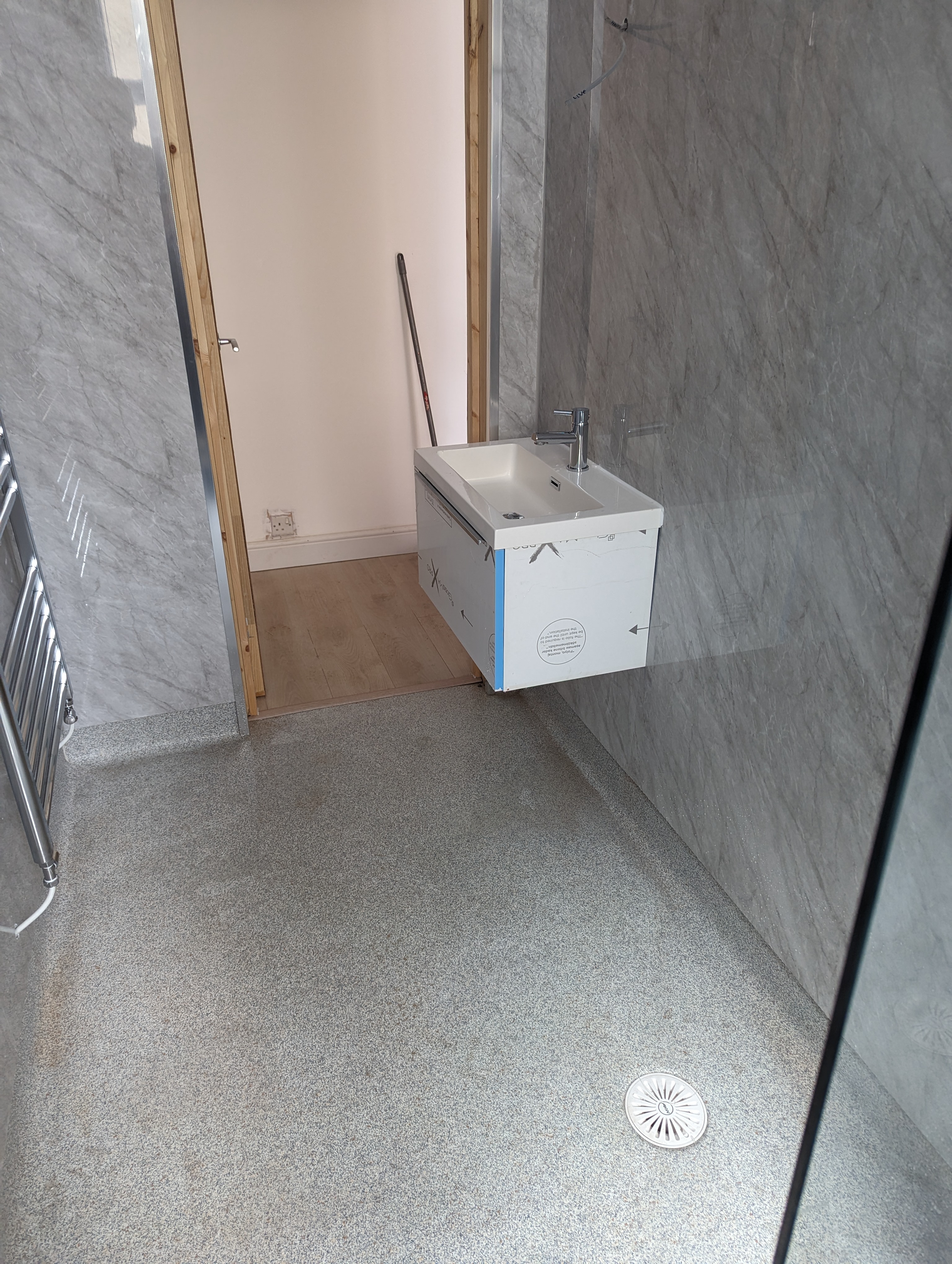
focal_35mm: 24
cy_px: 632
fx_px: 878
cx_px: 476
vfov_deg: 71.5
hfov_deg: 56.9
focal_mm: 6.81
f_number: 1.85
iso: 178
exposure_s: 1/47.9
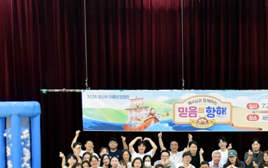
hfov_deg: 20.9
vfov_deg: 13.1
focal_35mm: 98
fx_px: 716
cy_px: 168
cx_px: 214
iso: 1100
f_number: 4
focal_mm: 29
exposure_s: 1/60
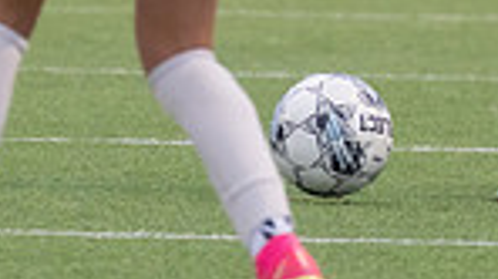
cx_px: 656
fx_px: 22168
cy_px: -375
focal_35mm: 1680
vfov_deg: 0.7
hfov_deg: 1.3
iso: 2000
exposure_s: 1/1000
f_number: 4
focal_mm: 280
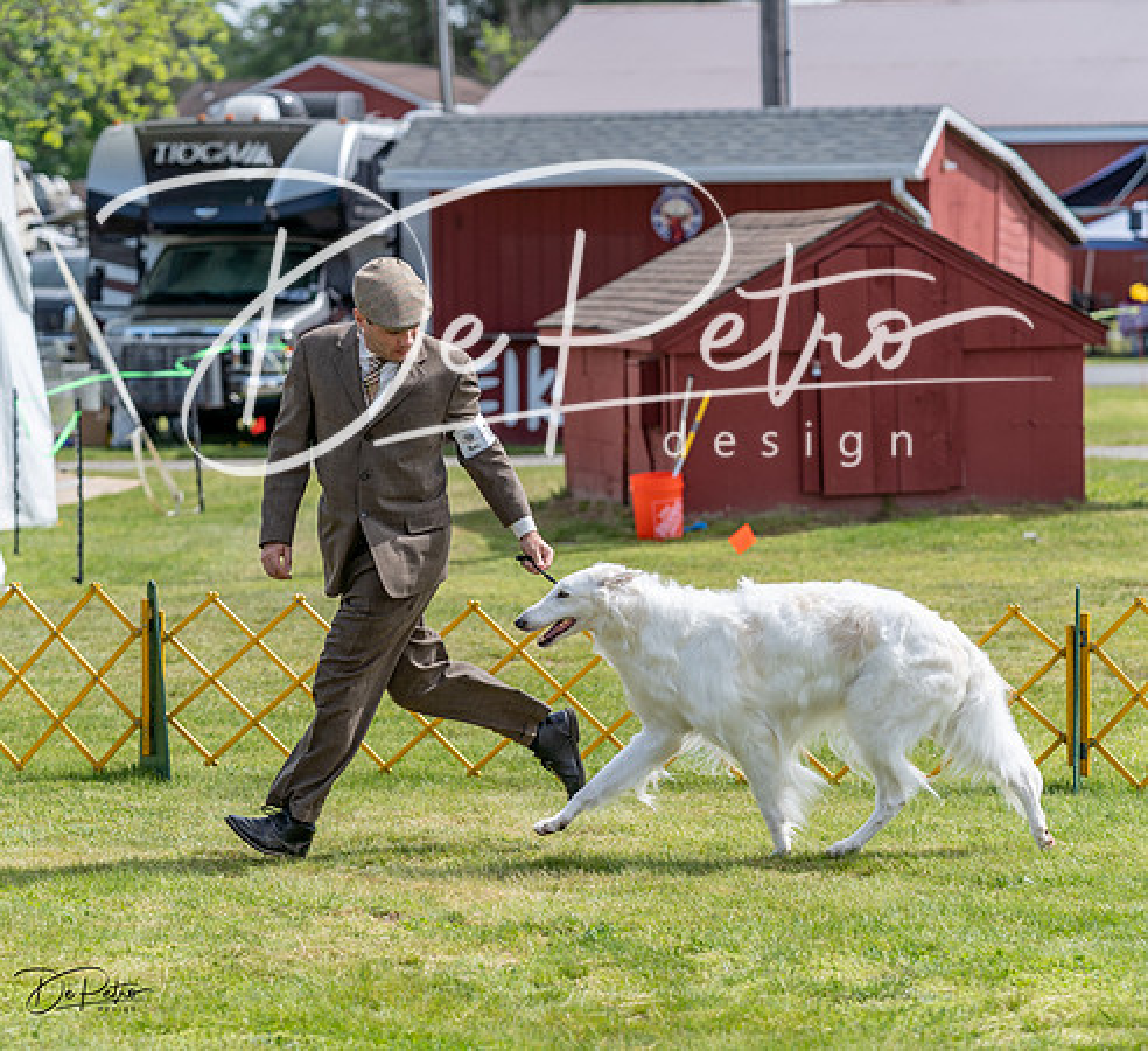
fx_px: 5142
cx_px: 599
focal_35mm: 143
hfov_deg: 12.7
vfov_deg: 11.7
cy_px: 526
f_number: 3.5
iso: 100
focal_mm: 111
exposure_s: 1/1000
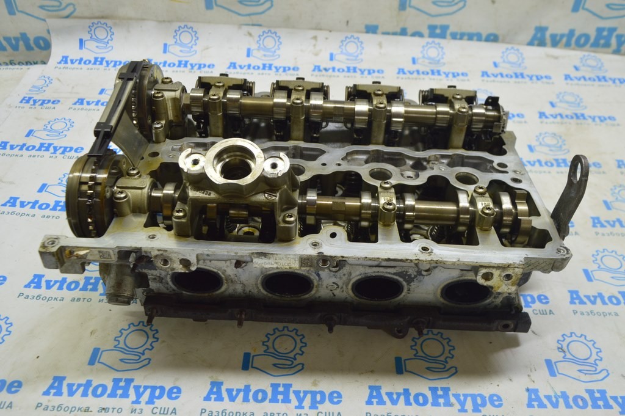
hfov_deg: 57.3
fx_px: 572
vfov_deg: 39.9
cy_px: 208
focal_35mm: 33
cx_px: 312
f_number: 5.6
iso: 400
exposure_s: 1/20
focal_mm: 22
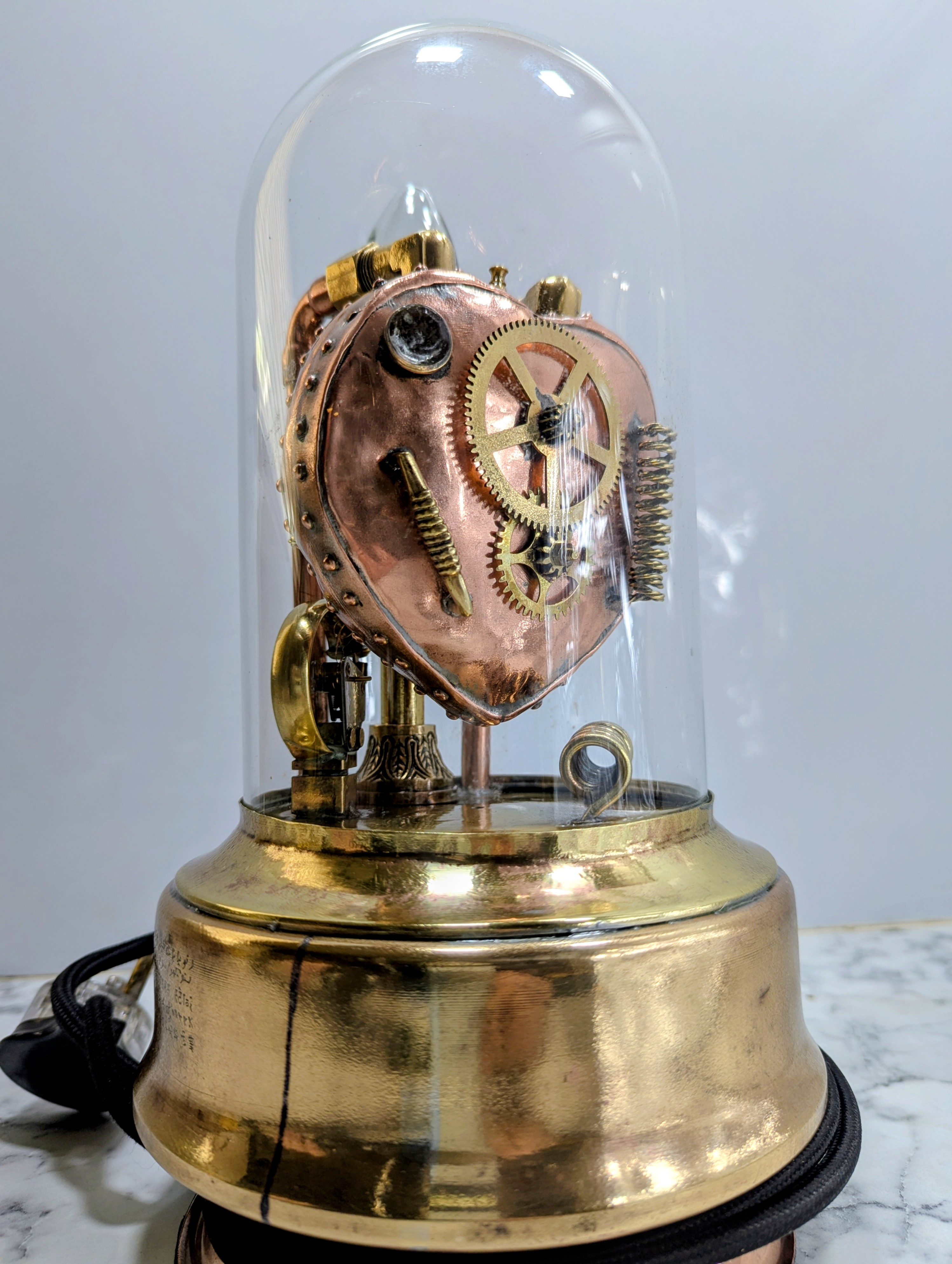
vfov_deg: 71.5
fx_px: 878
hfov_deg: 56.9
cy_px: 632
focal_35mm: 24
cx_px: 476
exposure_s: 1/26.5
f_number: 1.85
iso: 46
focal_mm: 6.81
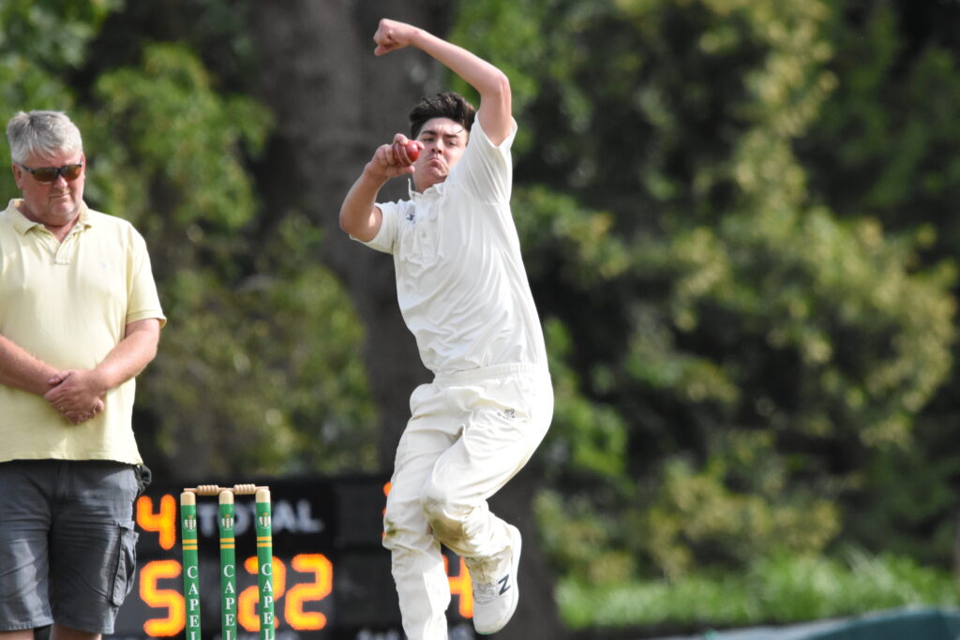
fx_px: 24002
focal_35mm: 900
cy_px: 320
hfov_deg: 2.3
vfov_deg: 1.5
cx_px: 480
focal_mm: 600
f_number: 9
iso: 3200
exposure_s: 1/4000
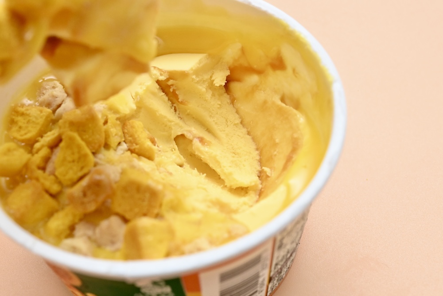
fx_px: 738
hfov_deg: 33.4
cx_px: 222
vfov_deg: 22.6
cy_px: 148
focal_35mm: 60
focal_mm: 60
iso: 6400
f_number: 14
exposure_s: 1/250
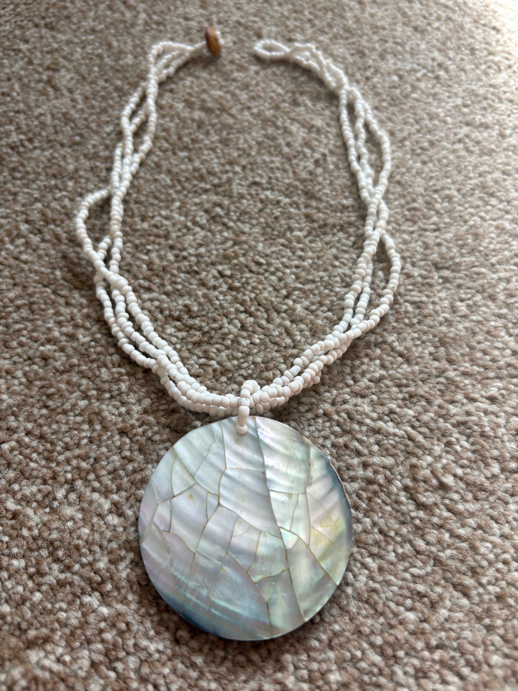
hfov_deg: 53.1
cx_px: 259
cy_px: 346
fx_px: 519
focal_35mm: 26
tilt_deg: -59.8
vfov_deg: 67.3
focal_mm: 5.96
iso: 50
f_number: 1.6
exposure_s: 1/121
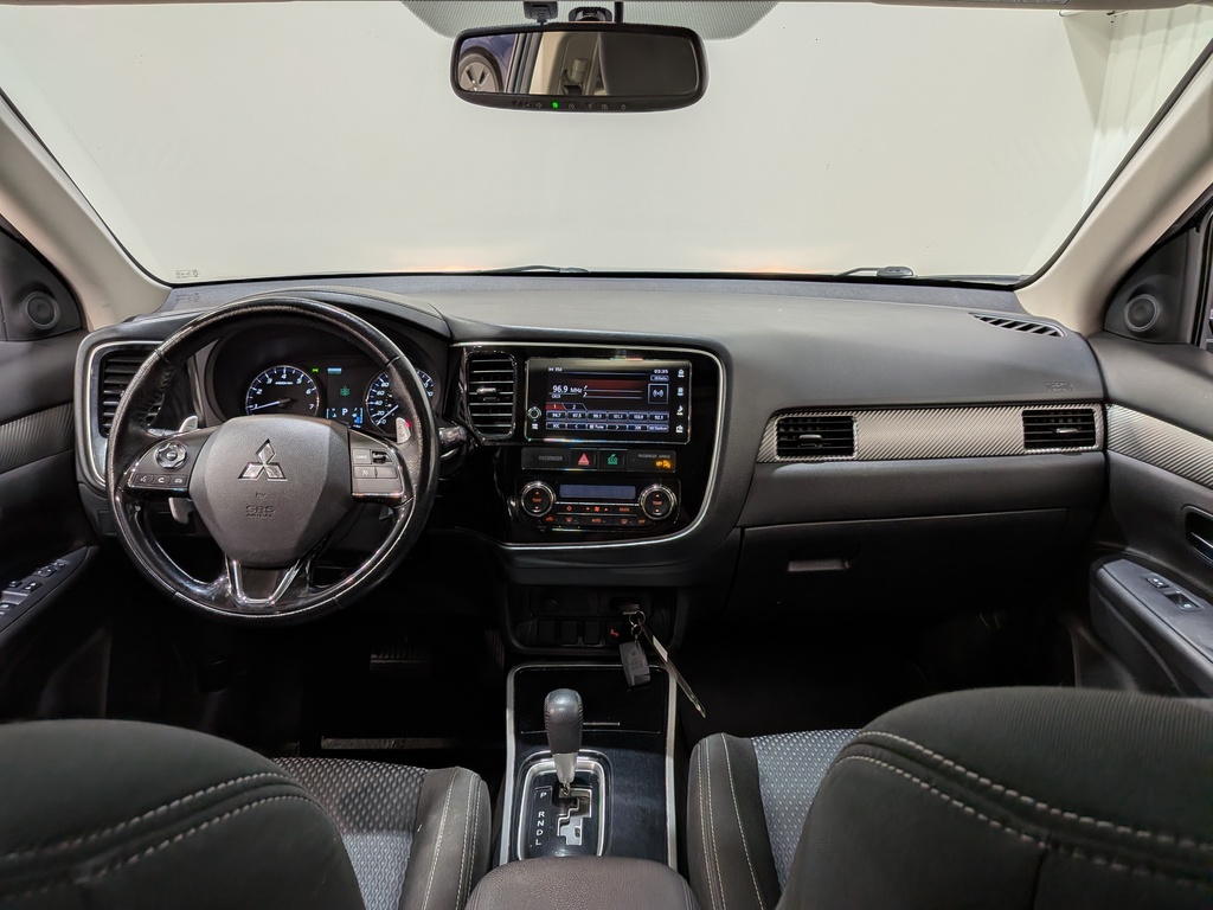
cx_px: 606
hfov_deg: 71.6
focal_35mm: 24
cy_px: 455
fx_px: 841
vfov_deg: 56.8
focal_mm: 4.53
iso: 30
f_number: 1.7
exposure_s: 1/131
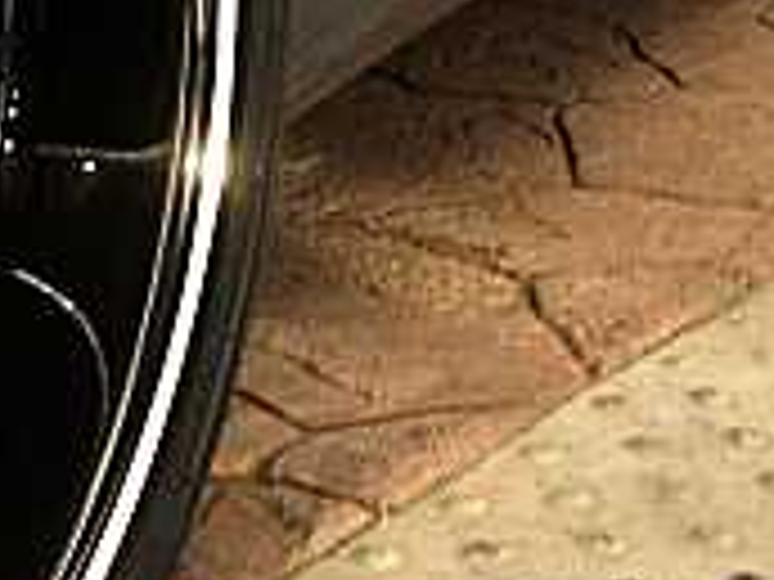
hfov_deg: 14.6
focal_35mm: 134
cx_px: 140
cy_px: 67
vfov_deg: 11.0
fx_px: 2996
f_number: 2.8
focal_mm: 6.3
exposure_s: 1/125
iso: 100
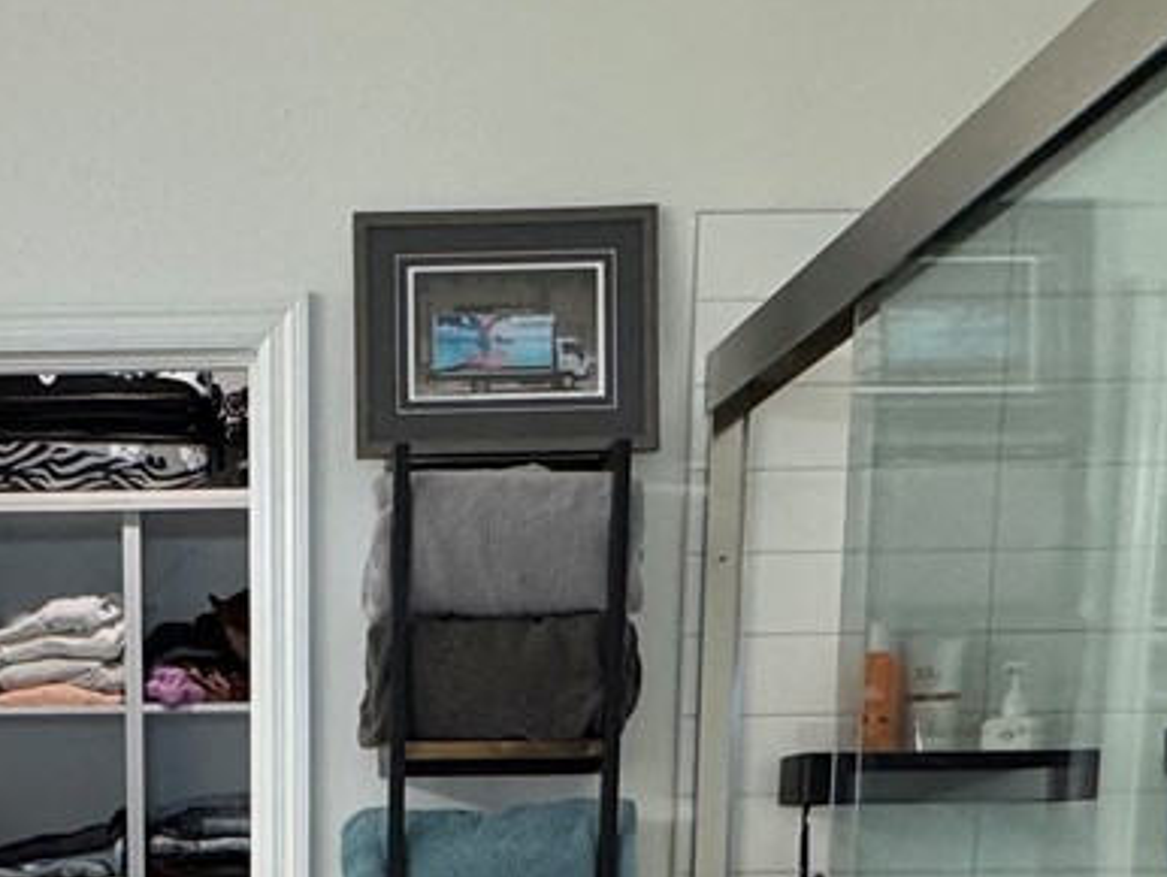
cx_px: 163
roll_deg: +0.5
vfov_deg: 22.2
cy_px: 1198
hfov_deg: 31.9
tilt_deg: -10.9
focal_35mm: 58
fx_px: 1957
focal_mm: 2.22
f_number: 2.2
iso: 200
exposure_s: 1/120
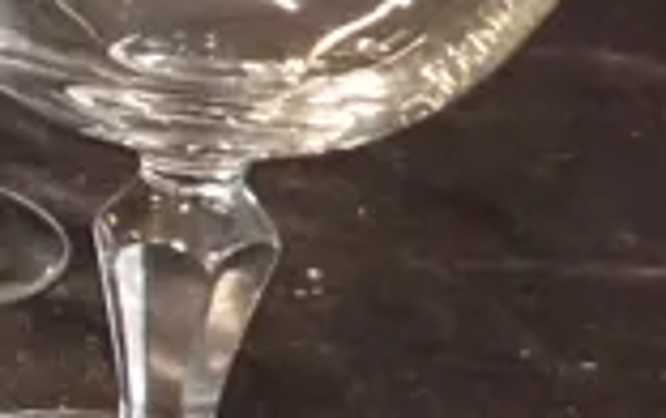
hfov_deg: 14.8
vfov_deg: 12.7
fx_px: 1872
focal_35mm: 103
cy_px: 77
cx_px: -820
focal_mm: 3.33
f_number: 2
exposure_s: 1/30
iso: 1000
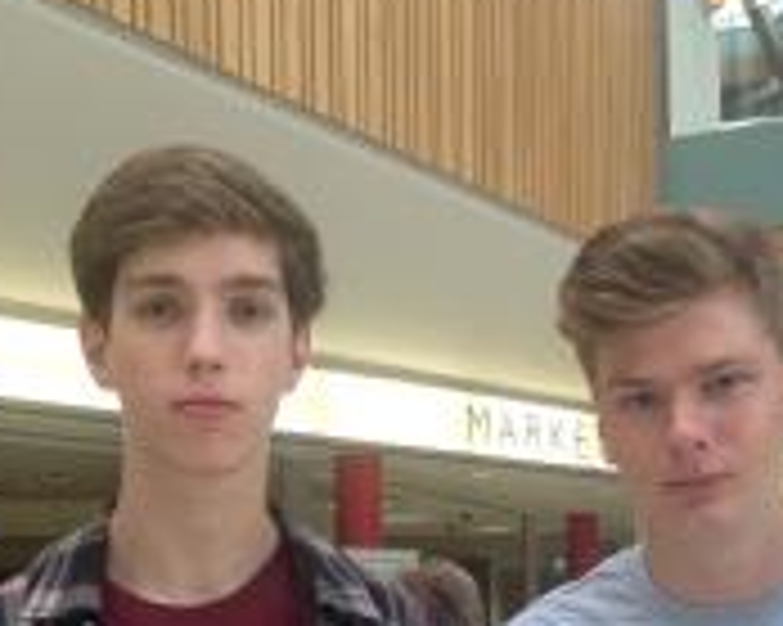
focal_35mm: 83
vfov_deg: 18.0
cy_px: 617
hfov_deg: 23.0
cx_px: 436
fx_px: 1922
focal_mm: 4.12
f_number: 2.4
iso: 80
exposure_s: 1/120
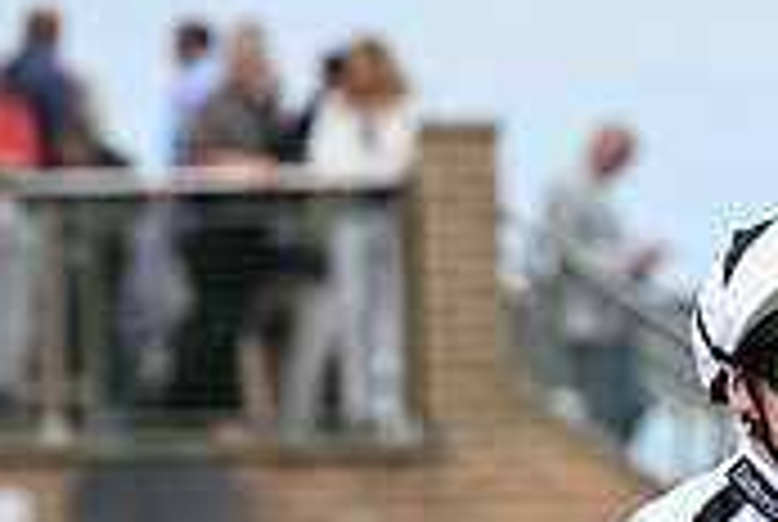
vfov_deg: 2.1
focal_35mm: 670
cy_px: 857
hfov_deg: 3.1
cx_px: 1151
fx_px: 14504
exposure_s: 1/2000
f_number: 5
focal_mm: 200
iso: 500
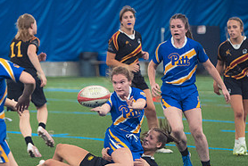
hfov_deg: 5.4
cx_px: 43
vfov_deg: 3.6
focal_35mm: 381
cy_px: 155
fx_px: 2627
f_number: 2.8
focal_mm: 122
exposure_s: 1/320
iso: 3600
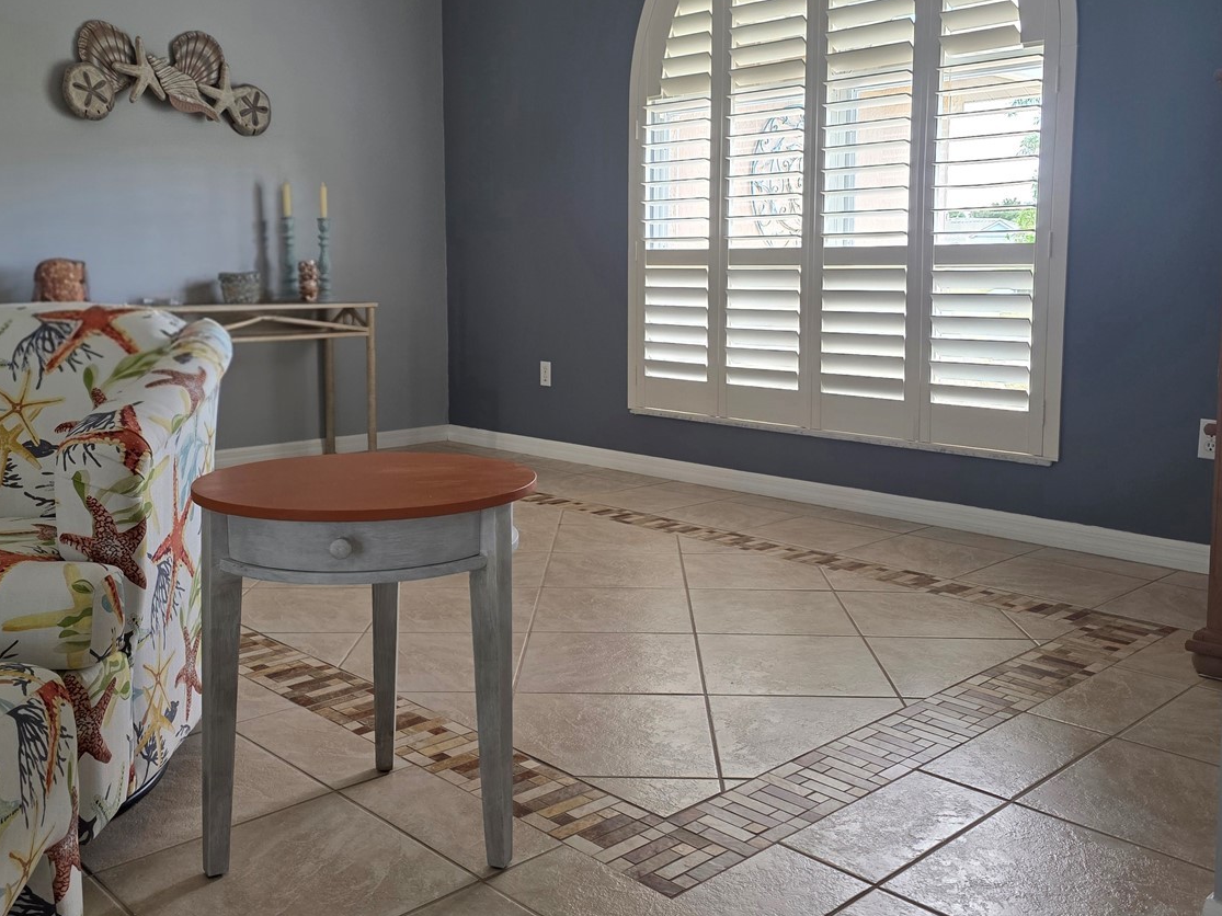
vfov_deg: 42.8
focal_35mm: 33
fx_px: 1165
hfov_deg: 55.4
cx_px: 609
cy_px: 383
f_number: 1.7
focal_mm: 6.3
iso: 125
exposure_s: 1/120
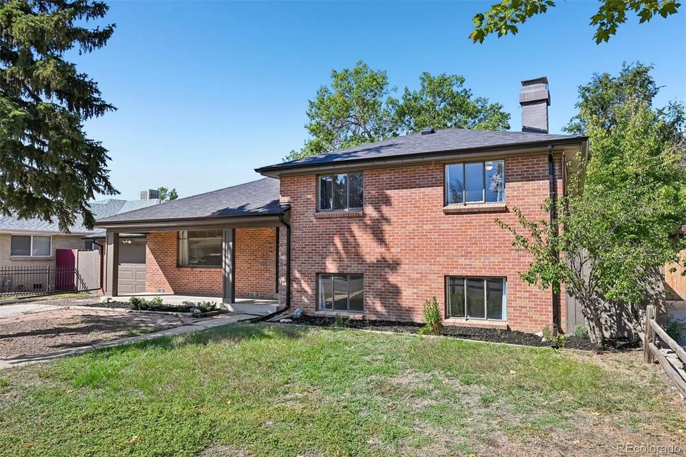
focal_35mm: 24
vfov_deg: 54.1
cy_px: 228
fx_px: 448
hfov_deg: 74.9
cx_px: 343
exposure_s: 1/100
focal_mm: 23.5
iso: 64
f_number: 8
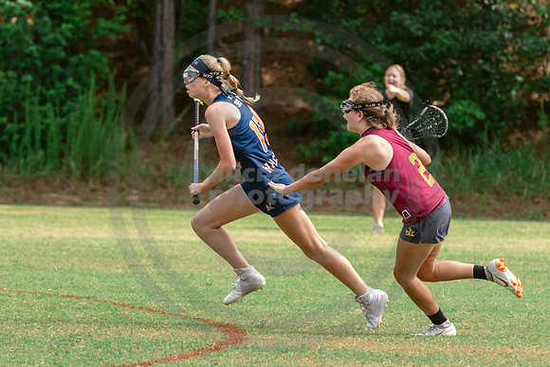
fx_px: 6827
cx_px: 231
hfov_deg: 4.6
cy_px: 215
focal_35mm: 447
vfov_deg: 3.1
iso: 250
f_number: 4.5
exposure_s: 1/1000
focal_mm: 200
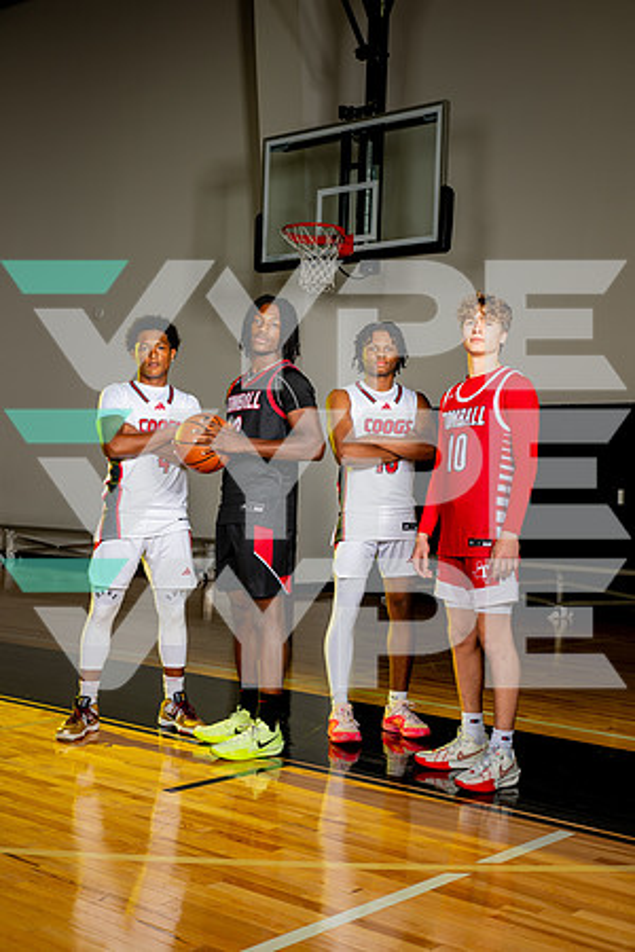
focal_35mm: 48
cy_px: 476
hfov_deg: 28.1
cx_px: 318
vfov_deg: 41.1
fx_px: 1270
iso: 100
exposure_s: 1/125
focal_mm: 48
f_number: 8
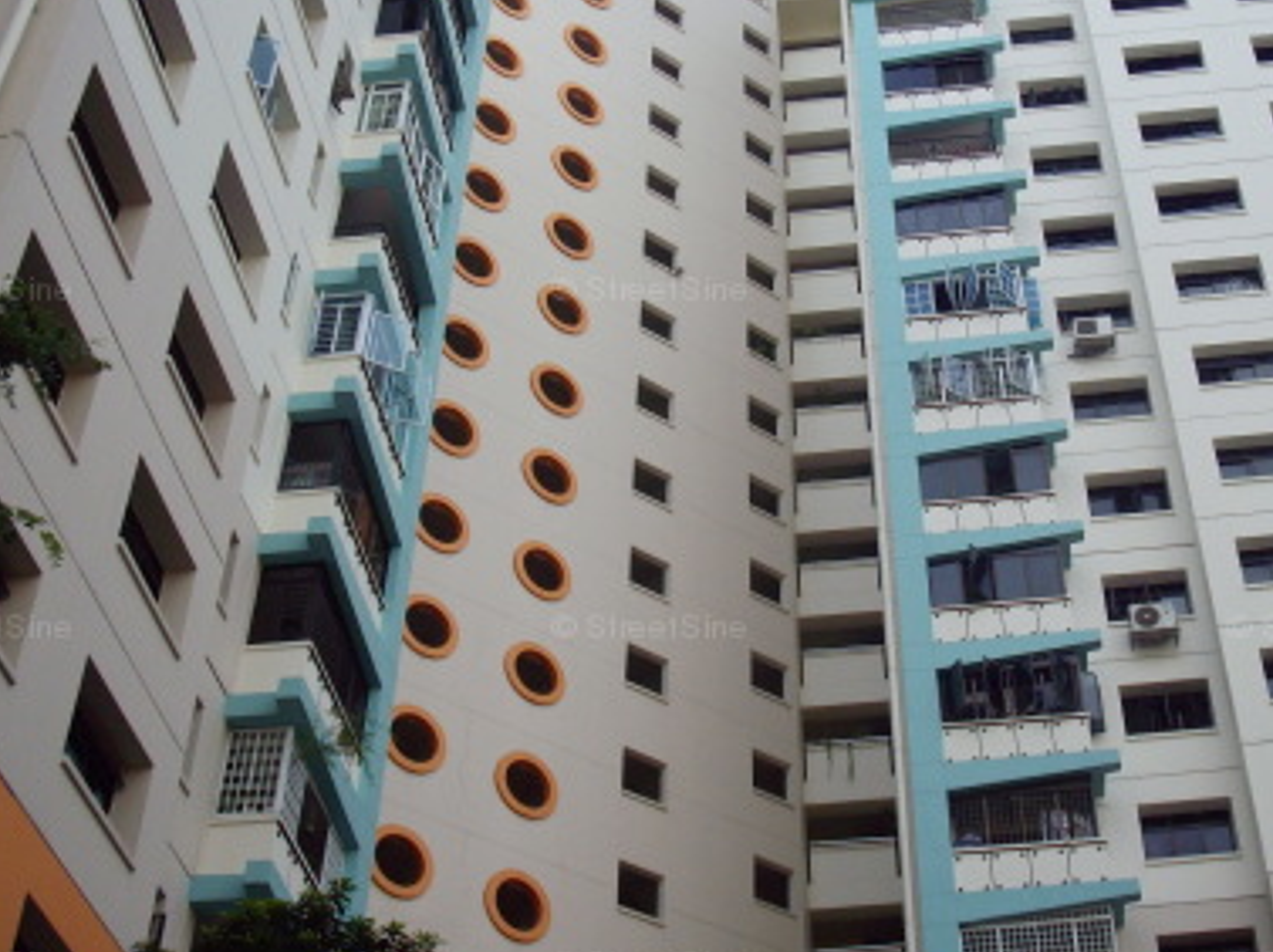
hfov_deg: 35.4
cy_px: 294
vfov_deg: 26.8
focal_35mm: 54
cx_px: 804
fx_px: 1984
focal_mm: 6.2
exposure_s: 1/250
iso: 80
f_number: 5.6
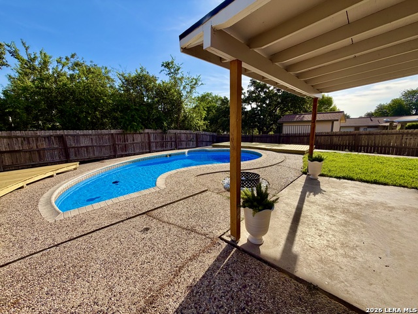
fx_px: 169
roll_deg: +1.7
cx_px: 209
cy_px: 157
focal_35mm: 14
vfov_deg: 85.7
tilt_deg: -11.0
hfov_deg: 102.1
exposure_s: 1/770
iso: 25
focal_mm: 2.22
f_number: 2.2
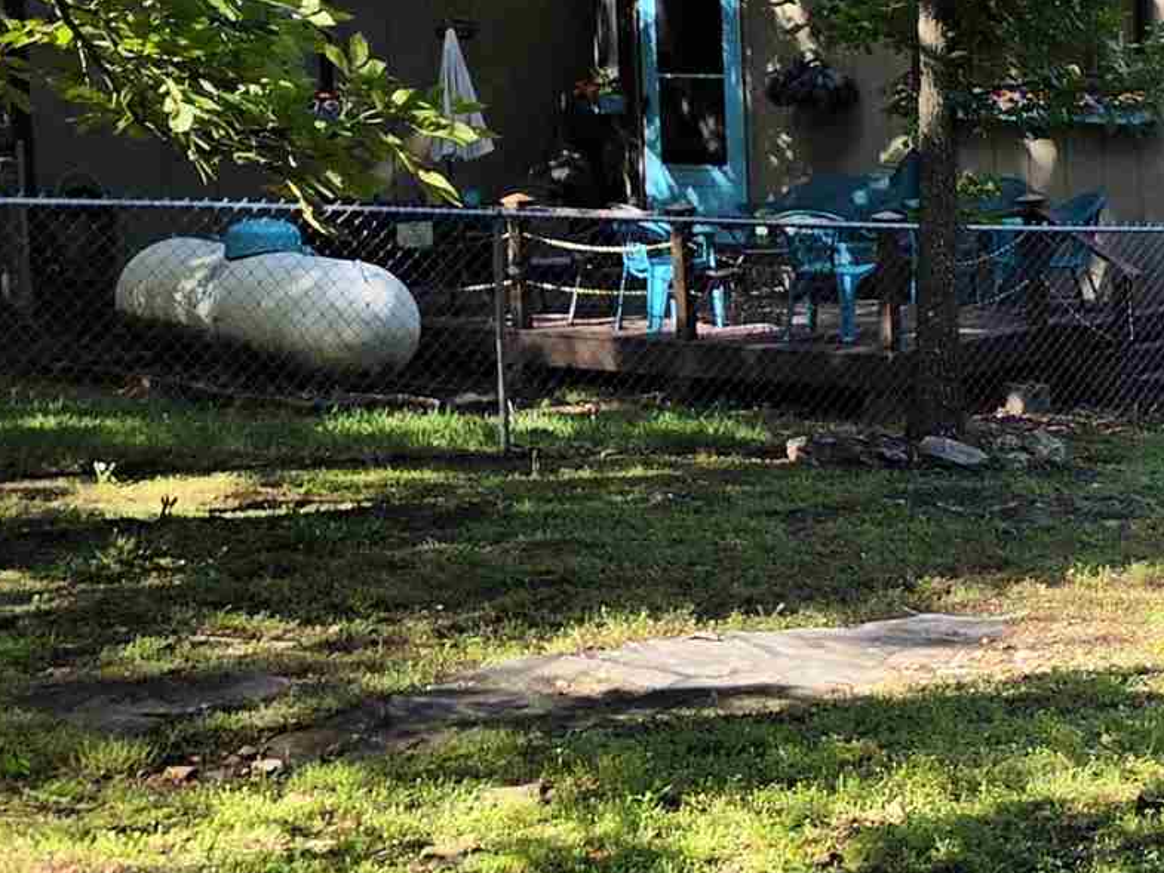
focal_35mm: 90
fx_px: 3027
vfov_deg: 16.4
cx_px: 1762
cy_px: 256
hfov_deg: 19.0
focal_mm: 5.4
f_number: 1.8
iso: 80
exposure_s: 1/2128
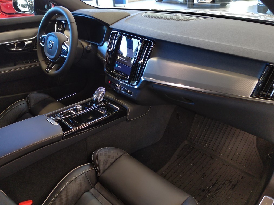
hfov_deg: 61.7
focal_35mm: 29
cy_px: 102
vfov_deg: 48.2
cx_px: 137
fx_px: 230
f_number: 1.9
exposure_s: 1/50
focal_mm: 5.52
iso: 3153
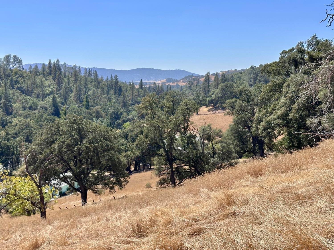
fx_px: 463
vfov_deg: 30.3
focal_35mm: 48
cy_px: 125
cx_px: 167
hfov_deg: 39.7
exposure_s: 1/6211
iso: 64
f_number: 1.78
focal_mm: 6.86
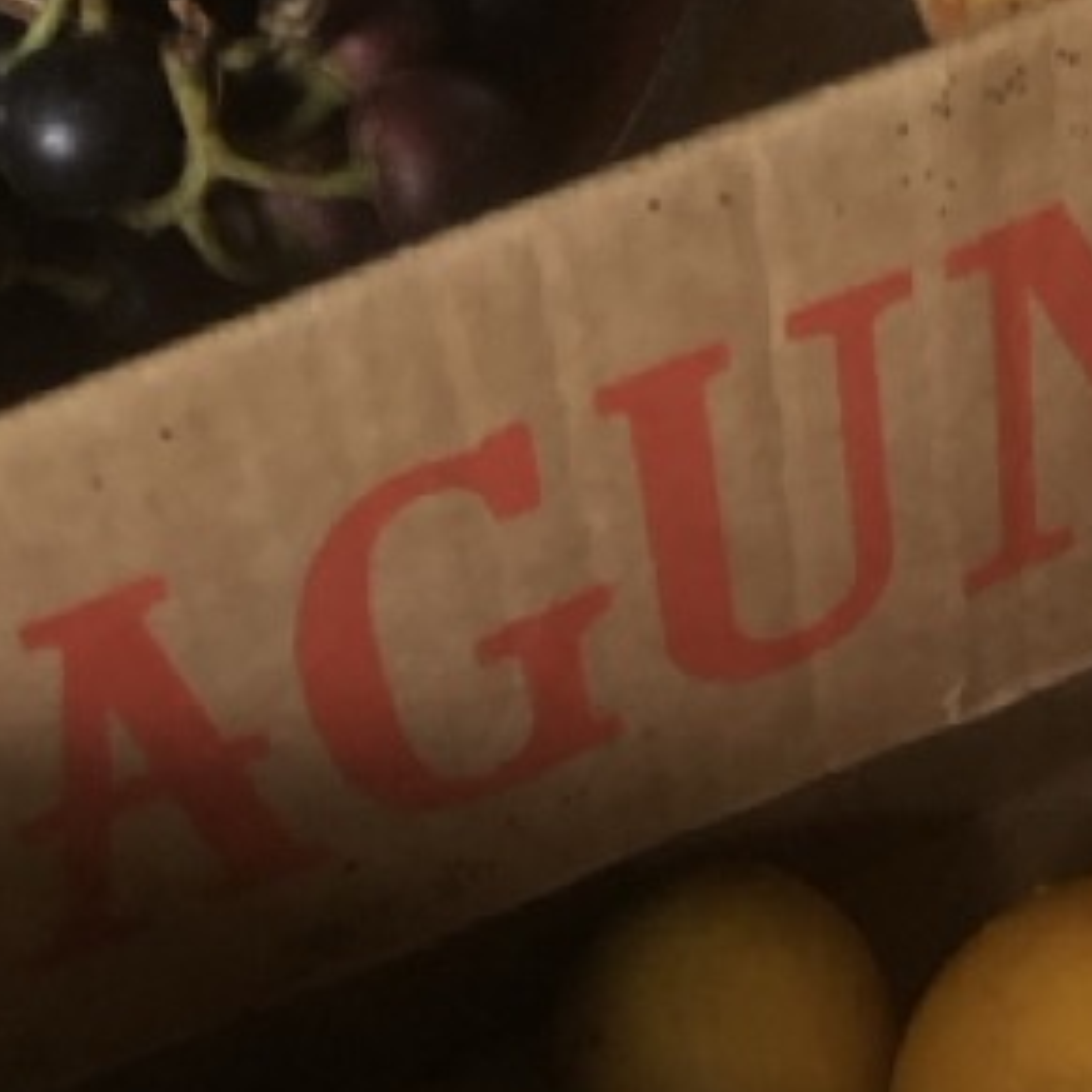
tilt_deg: -57.1
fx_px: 3890
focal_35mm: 109
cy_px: 405
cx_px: 1051
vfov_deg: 16.0
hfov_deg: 15.7
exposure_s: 1/4
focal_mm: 3.99
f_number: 1.8
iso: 160
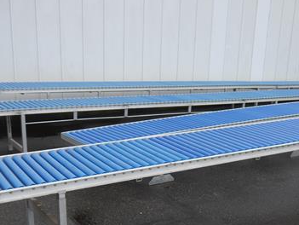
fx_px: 441
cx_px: 163
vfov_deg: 27.9
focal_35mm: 51
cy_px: 188
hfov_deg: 37.4
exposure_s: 1/125
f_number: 3.5
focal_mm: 14
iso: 160
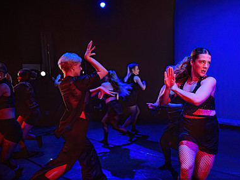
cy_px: 131
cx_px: 141
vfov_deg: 34.5
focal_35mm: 41
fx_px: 284
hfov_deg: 45.6
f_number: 2.8
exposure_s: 1/300
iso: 3200
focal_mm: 24
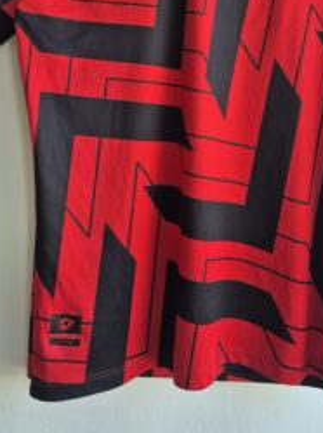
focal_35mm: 37
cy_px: 87
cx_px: 189
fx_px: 462
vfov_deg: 47.5
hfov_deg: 38.5
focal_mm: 5.4
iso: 125
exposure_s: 1/180
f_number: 1.8
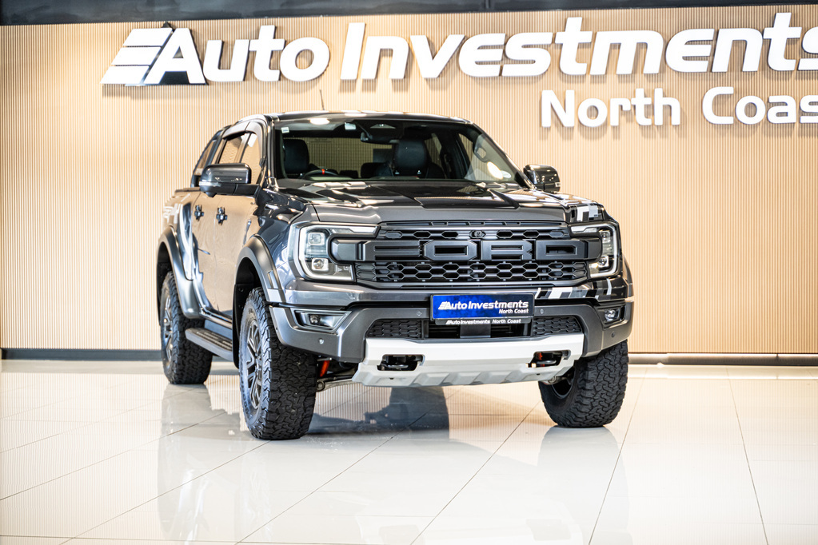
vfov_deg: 18.2
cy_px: 272
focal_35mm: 75
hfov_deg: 27.0
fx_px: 1704
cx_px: 409
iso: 640
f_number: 2.8
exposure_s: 1/160
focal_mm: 75
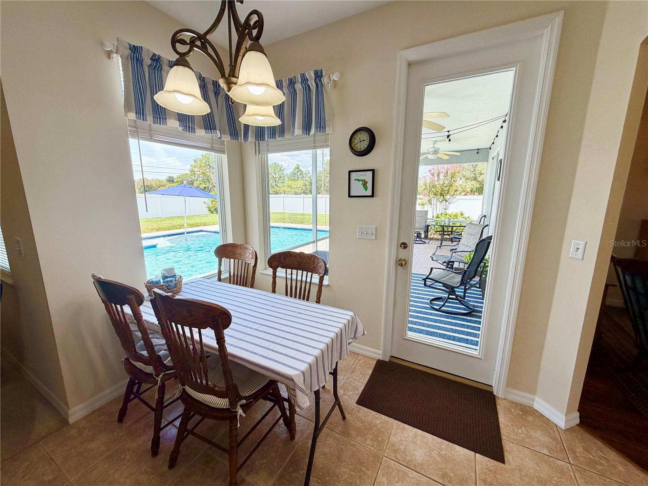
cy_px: 243
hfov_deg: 102.1
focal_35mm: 14
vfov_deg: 85.7
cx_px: 324
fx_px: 262
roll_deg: +0.5
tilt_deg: -10.4
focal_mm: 2.22
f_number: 2.2
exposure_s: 1/167
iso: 64
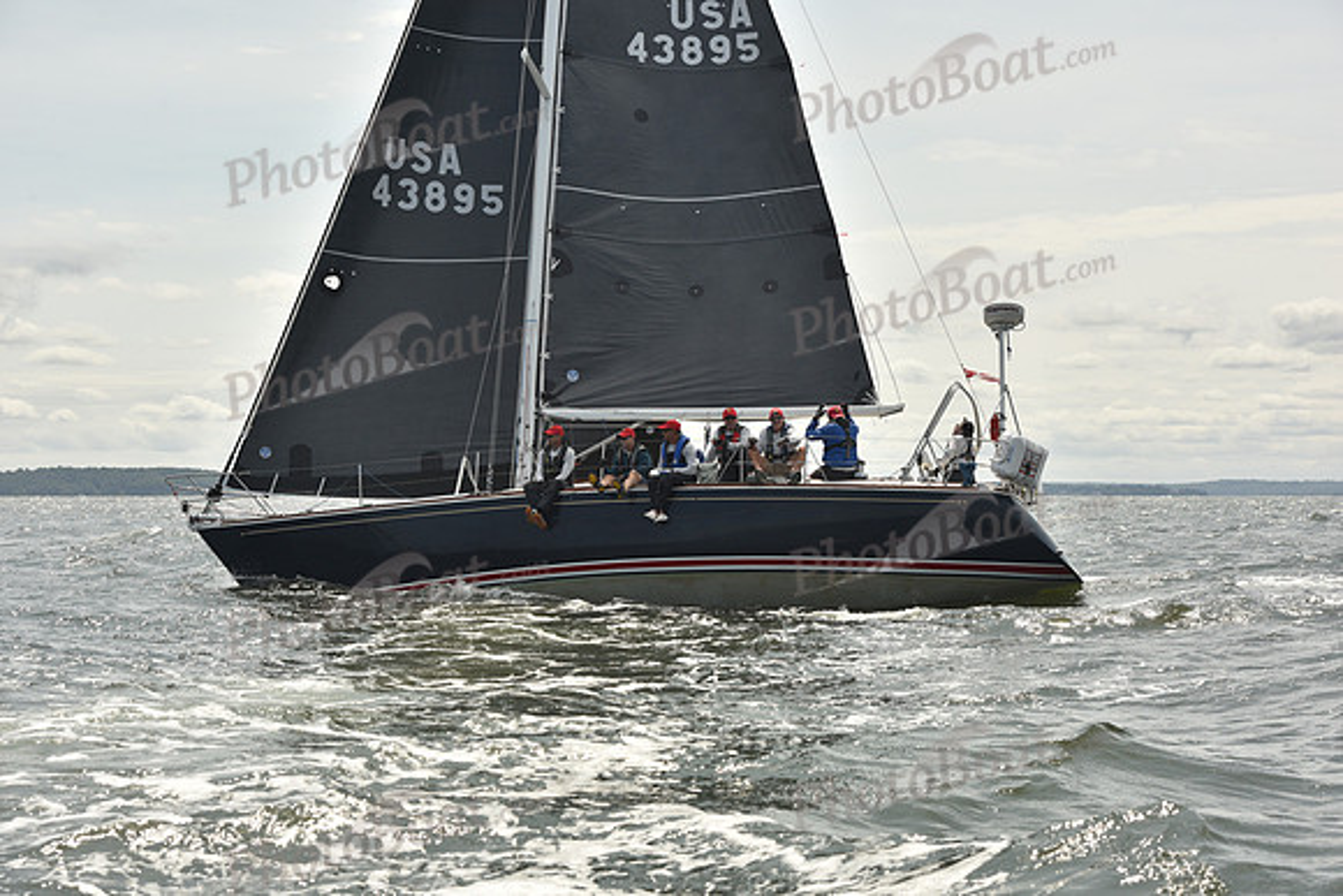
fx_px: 2612
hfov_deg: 28.8
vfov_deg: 19.5
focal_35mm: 70
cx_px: 672
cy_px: 448
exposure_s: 1/800
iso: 250
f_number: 9
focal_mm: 70
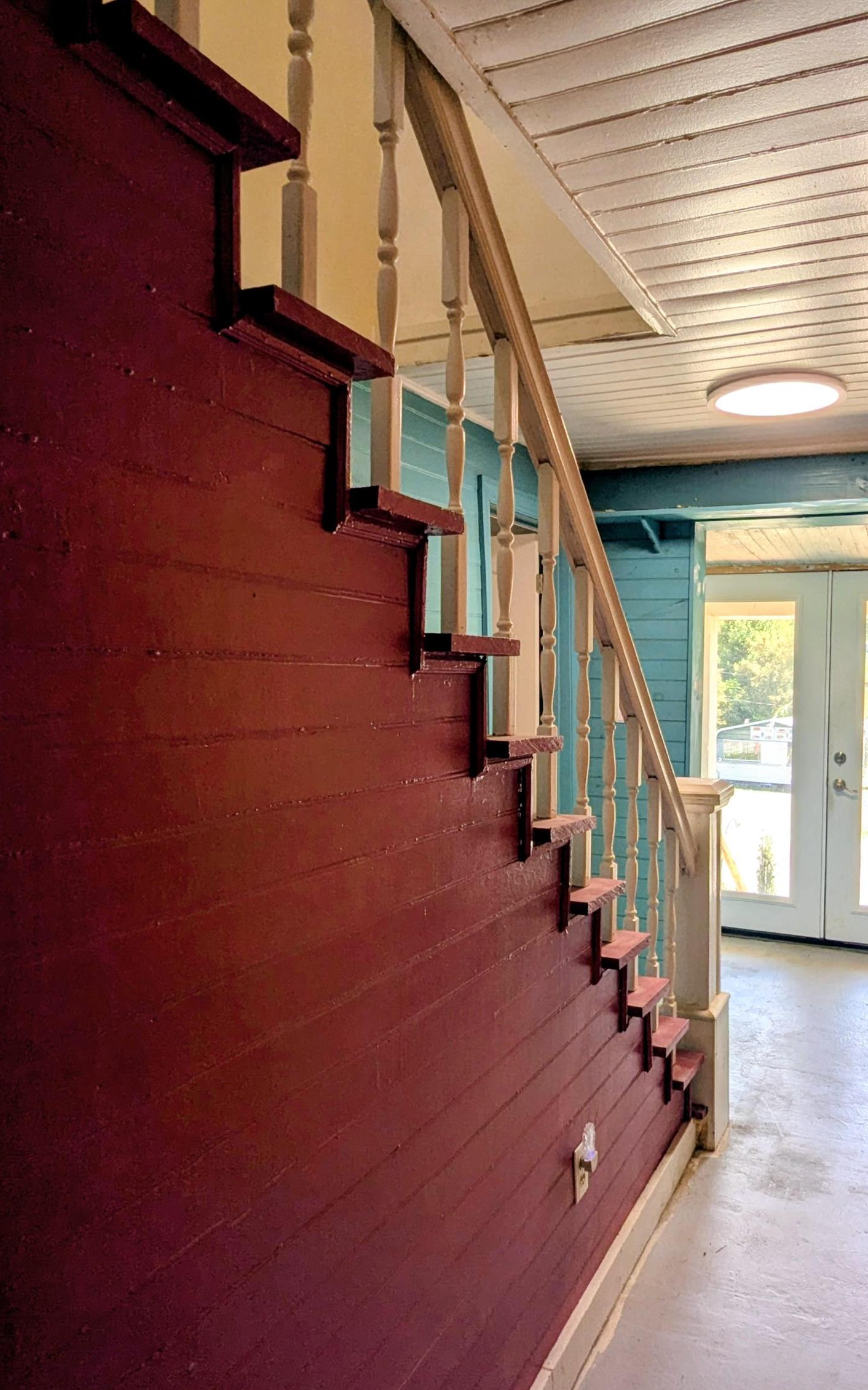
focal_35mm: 23
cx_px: 620
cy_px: 705
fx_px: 871
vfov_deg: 77.2
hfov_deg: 51.4
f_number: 2.2
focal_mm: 2.35
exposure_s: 1/152
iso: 68
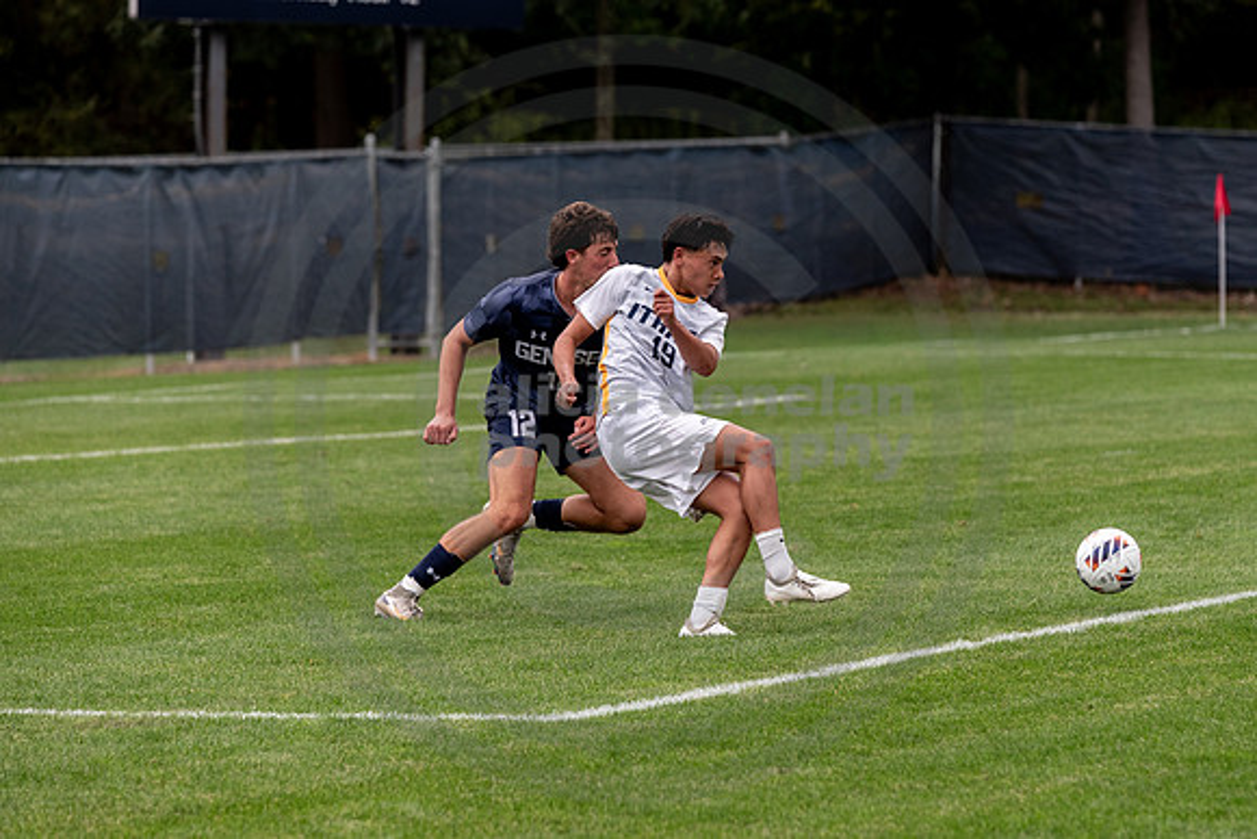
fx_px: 8019
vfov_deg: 6.0
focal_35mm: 230
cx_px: 693
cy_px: 380
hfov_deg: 9.0
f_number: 4.5
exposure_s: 1/1250
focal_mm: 185
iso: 320
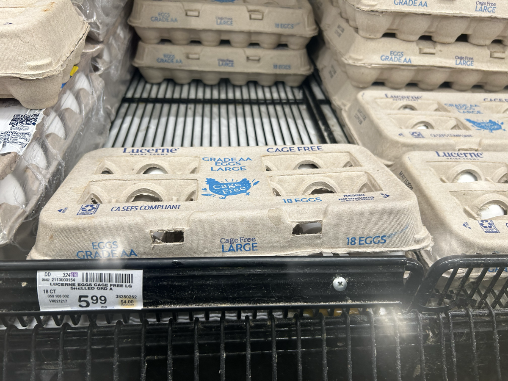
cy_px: 190
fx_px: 382
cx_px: 254
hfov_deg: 67.3
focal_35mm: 26
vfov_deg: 53.1
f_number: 1.5
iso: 64
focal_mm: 5.7
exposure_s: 1/120
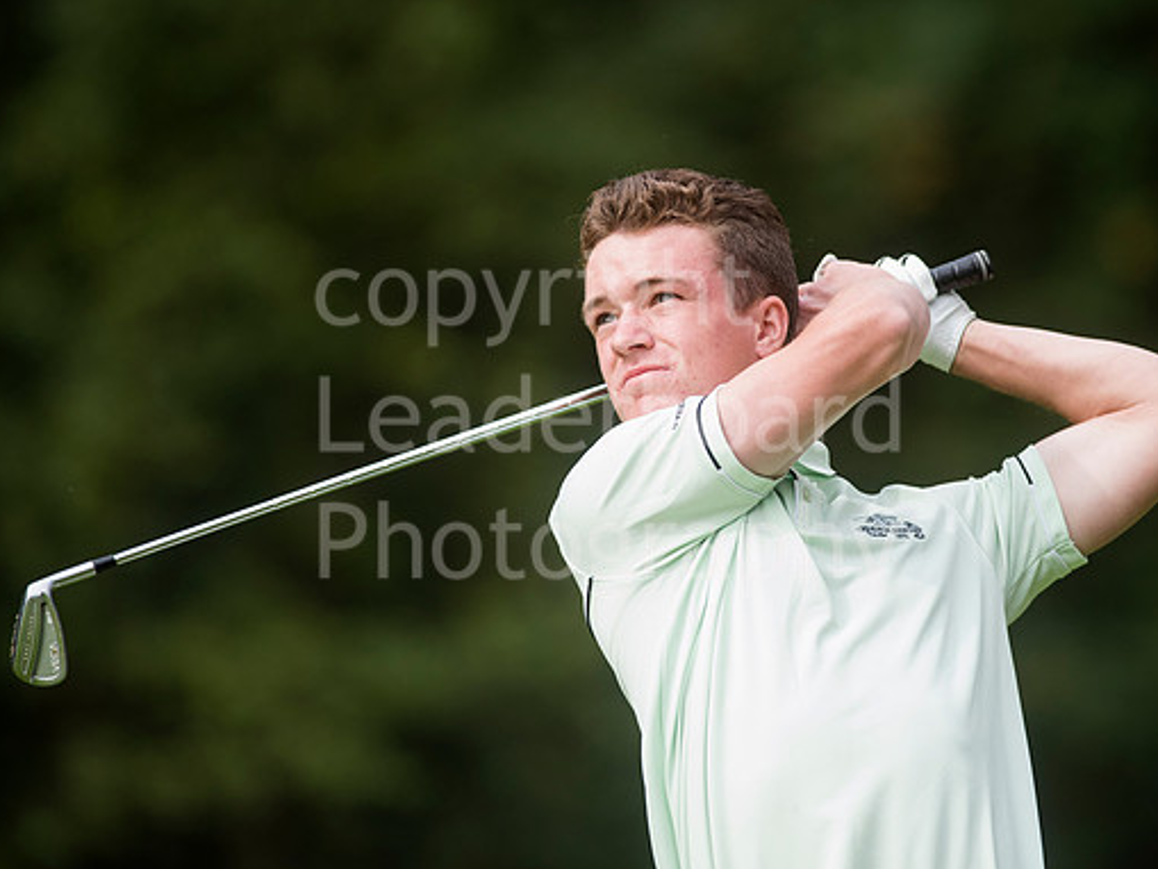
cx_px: 612
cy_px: 436
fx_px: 10975
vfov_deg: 4.5
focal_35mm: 328
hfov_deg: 6.0
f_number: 4
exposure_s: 1/2500
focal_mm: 300
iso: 800
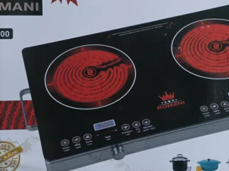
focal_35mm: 40
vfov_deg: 35.6
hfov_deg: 46.4
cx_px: 141
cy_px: 56
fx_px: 265
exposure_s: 1/60
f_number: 1.8
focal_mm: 5.56
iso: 654
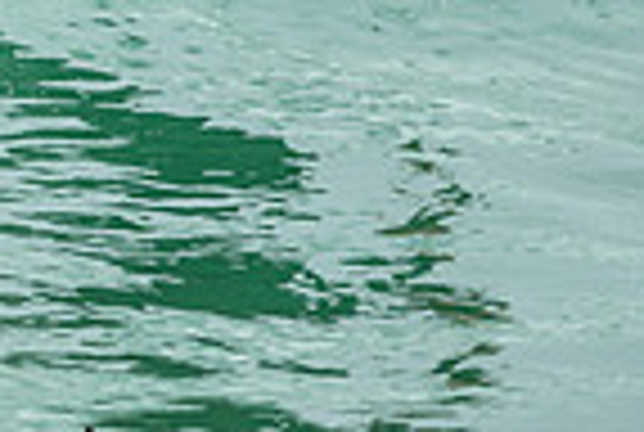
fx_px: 67671
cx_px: -331
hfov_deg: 0.5
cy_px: -231
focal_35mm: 3775
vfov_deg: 0.4
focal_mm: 800
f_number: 6.3
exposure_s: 1/2000
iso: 280
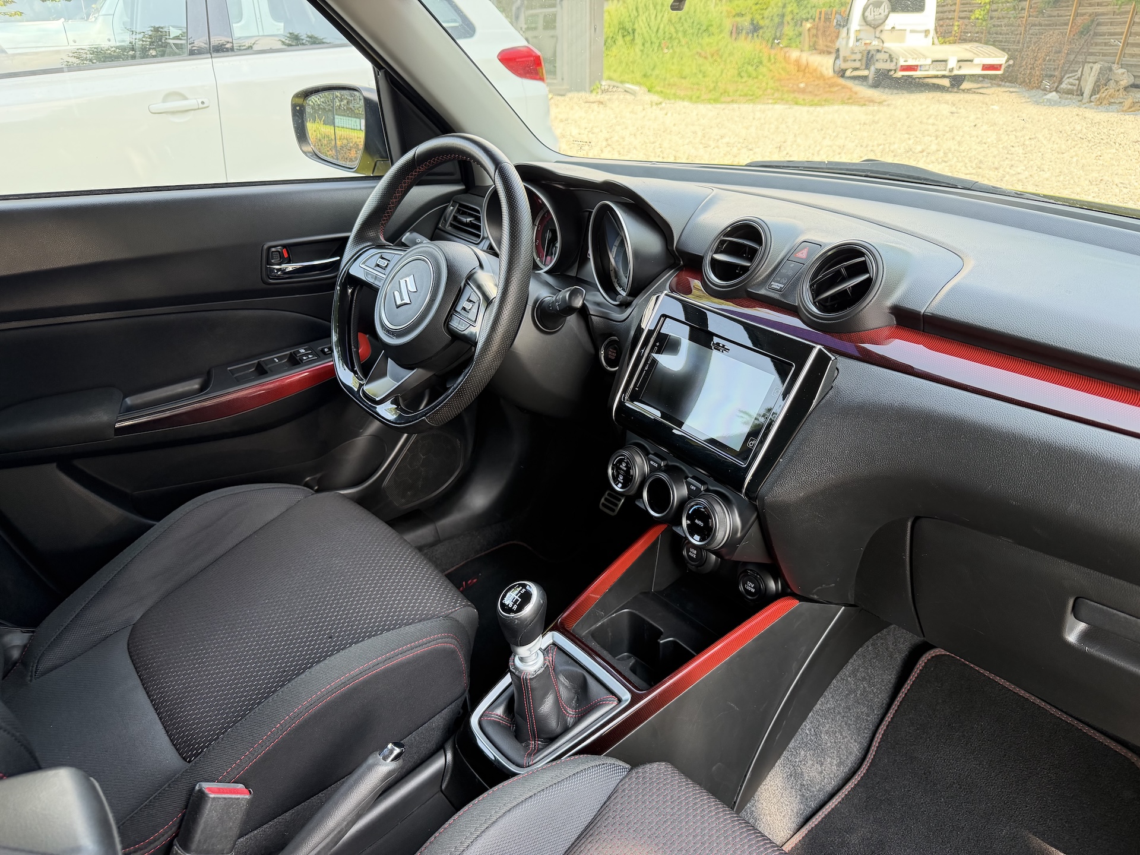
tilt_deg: -26.1
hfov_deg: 71.6
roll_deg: +0.2
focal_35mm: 24
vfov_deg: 56.8
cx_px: 570
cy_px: 428
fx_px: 790
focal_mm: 6.76
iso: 200
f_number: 1.78
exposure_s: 1/160
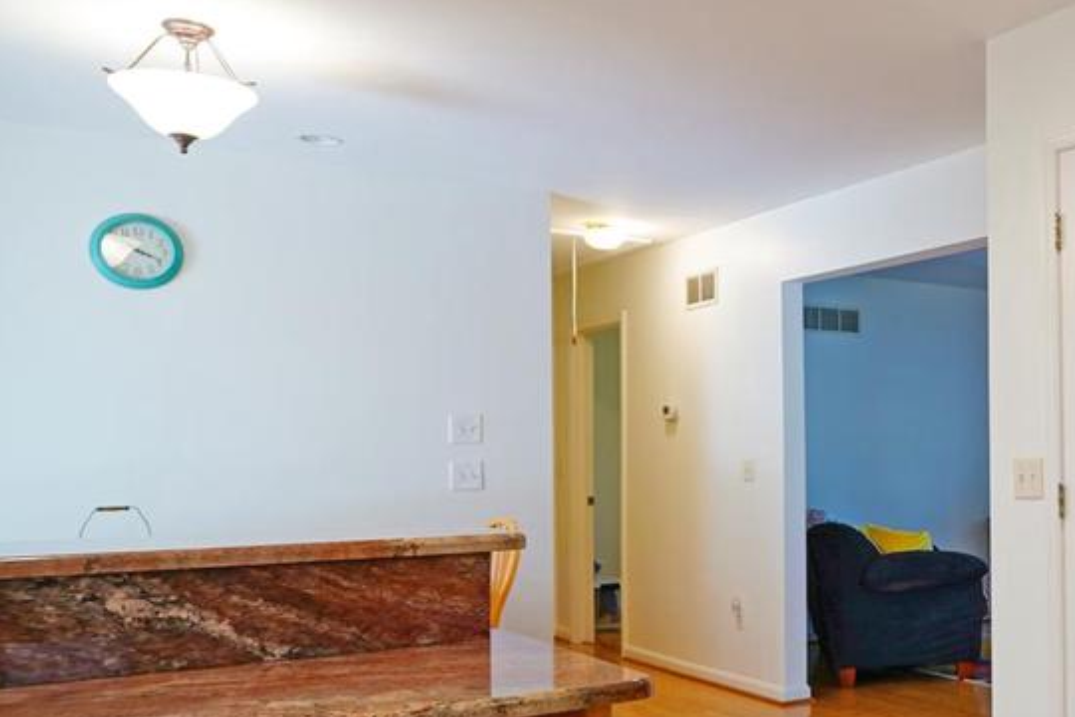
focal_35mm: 40
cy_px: 442
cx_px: 1079
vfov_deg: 33.3
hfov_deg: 41.9
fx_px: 1194
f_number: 2.8
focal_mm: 10
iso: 200
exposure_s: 1/30
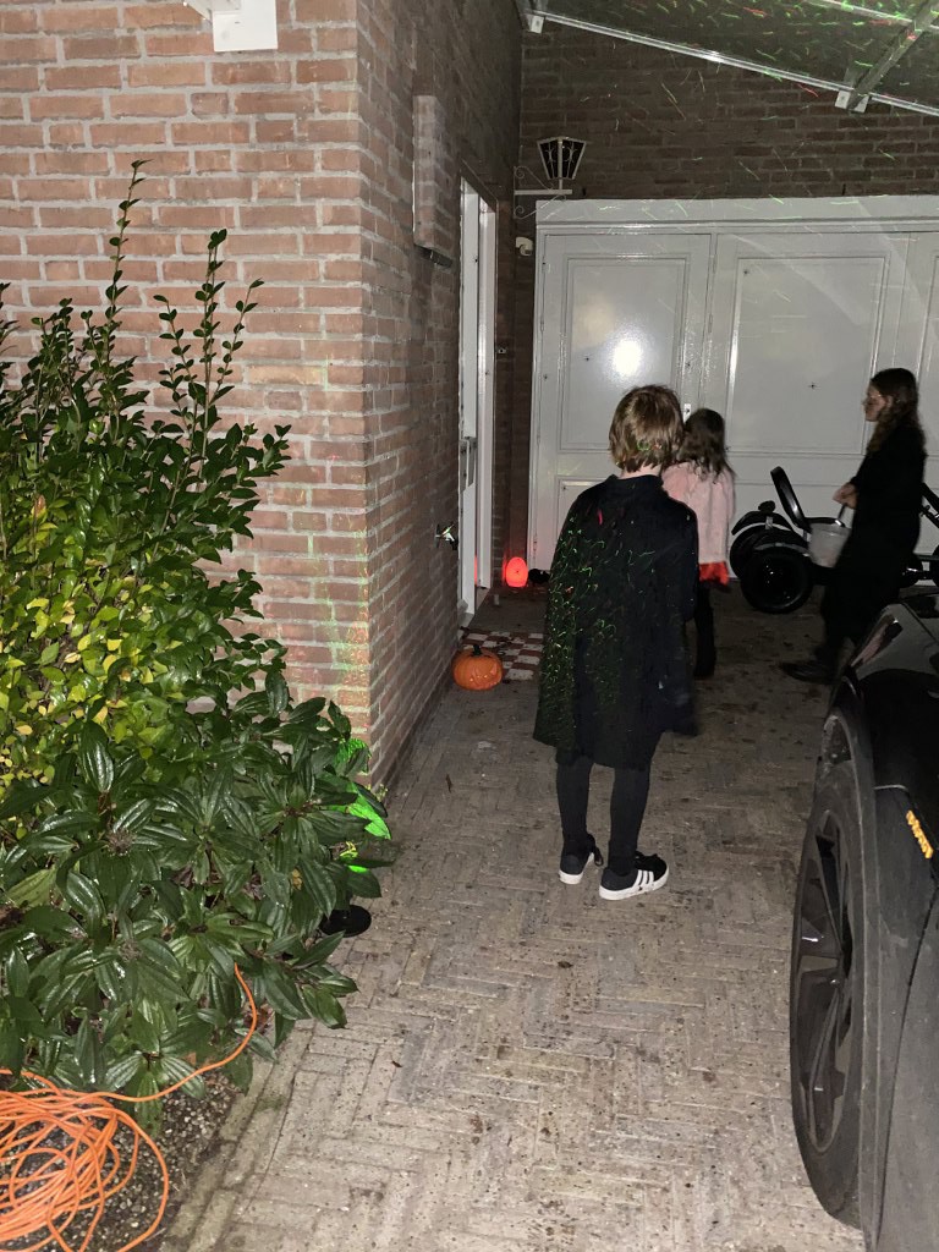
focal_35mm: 26
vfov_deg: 67.3
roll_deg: +0.0
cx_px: 470
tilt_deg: -15.5
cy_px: 626
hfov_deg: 53.1
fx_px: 940
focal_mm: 4.25
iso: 500
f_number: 1.8
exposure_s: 1/4
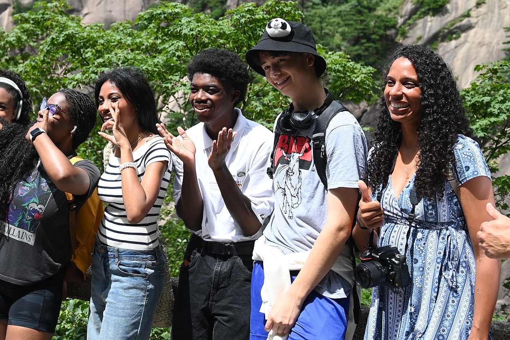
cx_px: 128
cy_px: 84
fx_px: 836
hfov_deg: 33.3
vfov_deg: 22.8
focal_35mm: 59
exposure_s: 1/1000
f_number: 5
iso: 200
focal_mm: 36
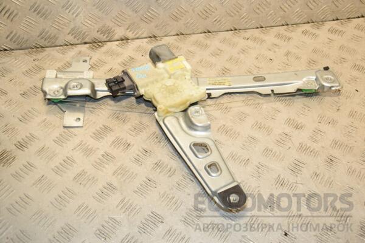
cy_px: 122
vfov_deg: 34.2
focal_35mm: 39
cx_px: 182
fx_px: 395
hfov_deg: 49.6
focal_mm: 26
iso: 800
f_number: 6.3
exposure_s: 1/200
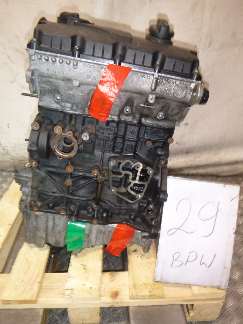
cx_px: 122
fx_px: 234
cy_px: 162
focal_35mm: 25
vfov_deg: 69.4
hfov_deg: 54.9
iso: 400
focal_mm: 4.5
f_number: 3.9
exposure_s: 1/60
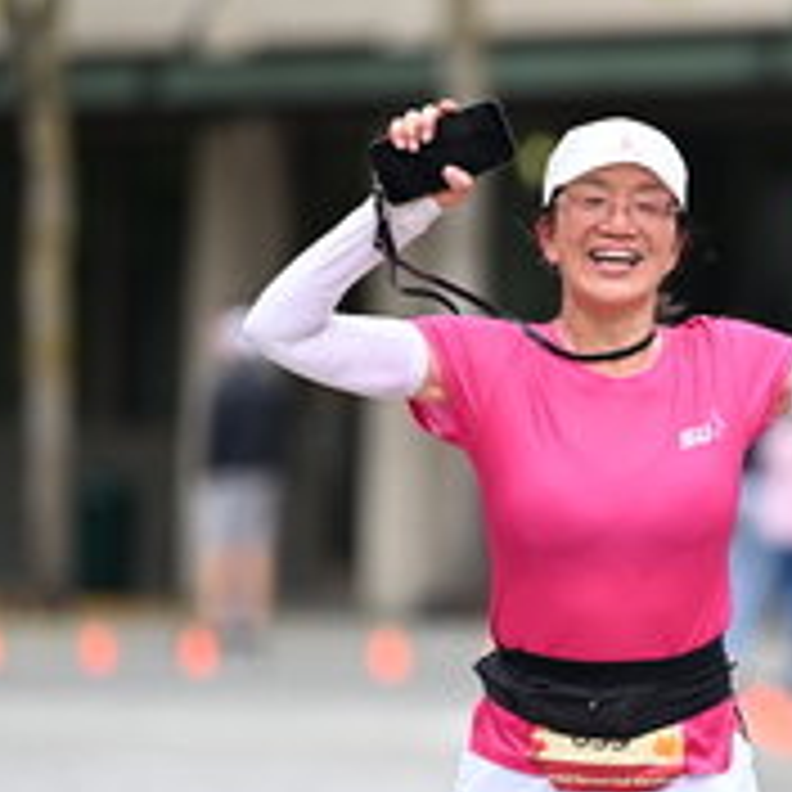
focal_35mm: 532
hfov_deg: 3.3
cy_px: 320
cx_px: 727
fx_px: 13771
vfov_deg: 3.3
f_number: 2.8
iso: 640
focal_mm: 200
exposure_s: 1/1600
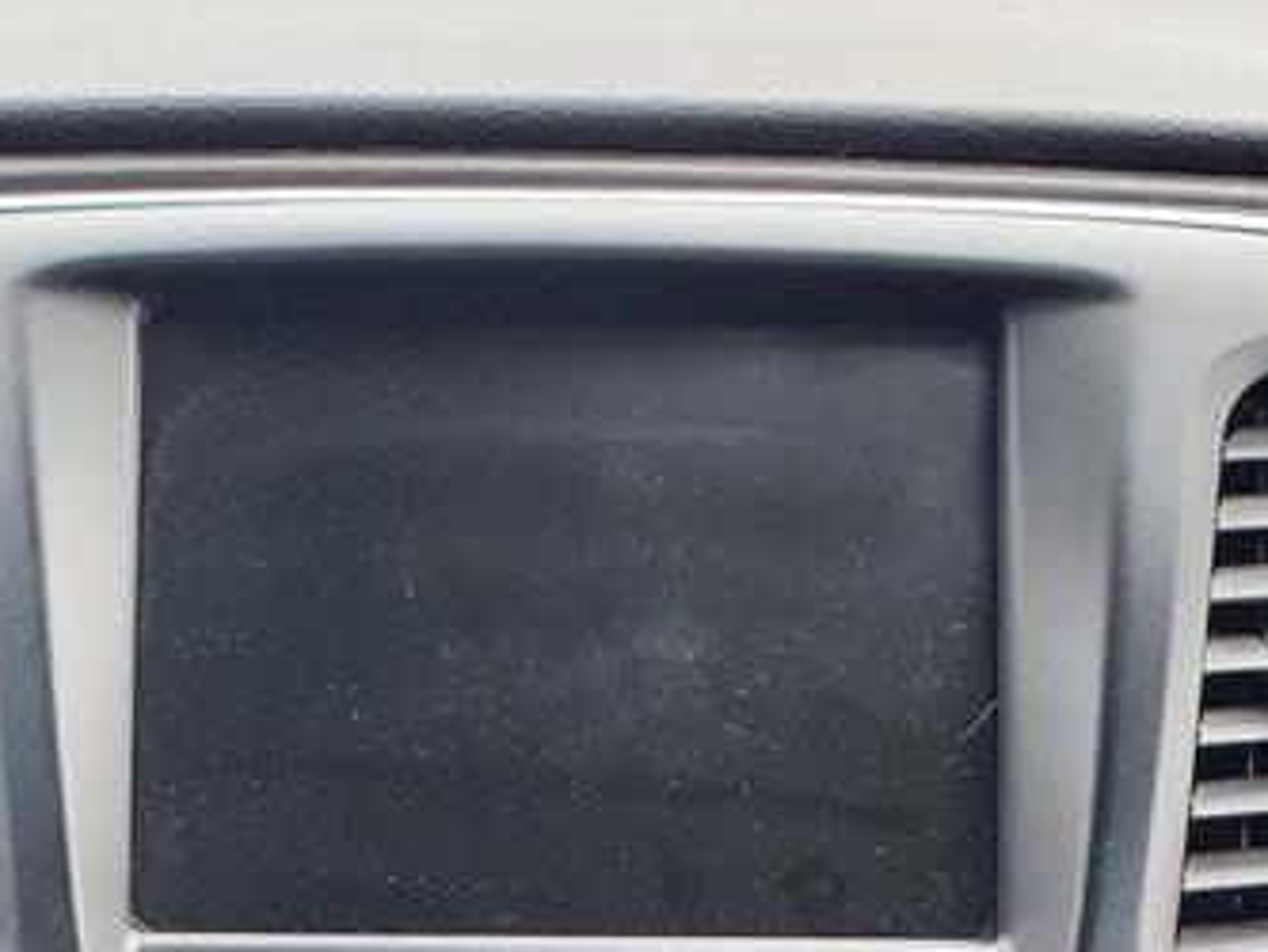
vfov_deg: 14.1
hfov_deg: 18.7
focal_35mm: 100
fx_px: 3664
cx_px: -221
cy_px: 1329
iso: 125
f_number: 2.4
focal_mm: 4.3
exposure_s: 1/100
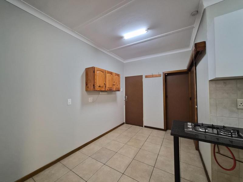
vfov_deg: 89.9
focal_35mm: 13
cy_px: 91
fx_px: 91
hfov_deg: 106.2
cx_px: 122
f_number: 2.2
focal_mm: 1.7
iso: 400
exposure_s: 1/50
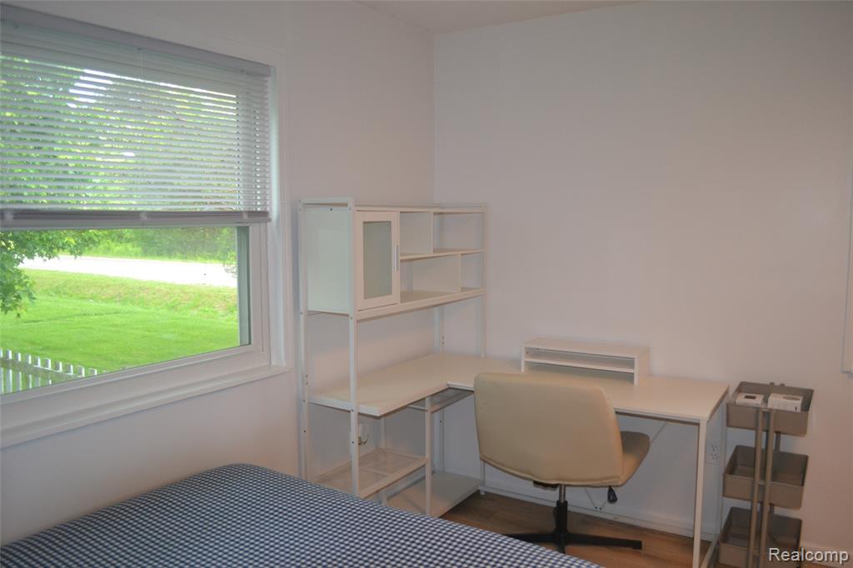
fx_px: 640
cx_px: 426
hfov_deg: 67.4
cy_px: 284
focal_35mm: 27
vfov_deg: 47.9
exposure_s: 1/60
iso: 720
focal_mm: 18
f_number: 3.5
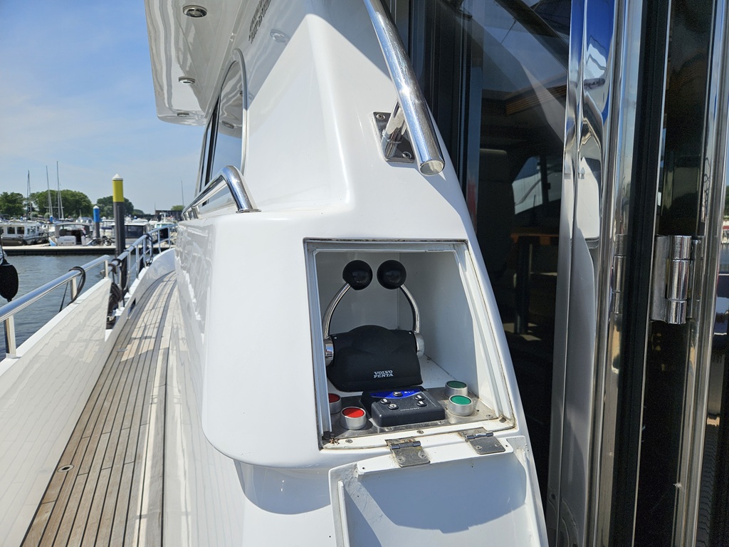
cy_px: 274
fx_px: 484
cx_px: 364
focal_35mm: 23
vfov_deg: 58.9
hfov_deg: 73.9
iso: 25
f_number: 1.8
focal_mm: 5.4
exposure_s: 1/3924
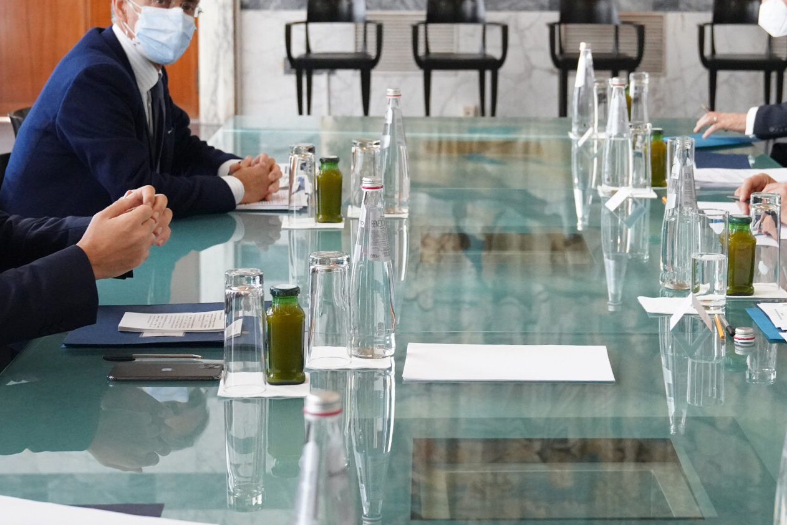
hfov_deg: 27.6
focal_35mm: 73
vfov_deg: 18.6
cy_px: 159
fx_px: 1596
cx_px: 514
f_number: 4
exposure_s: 1/400
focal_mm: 36
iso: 3200
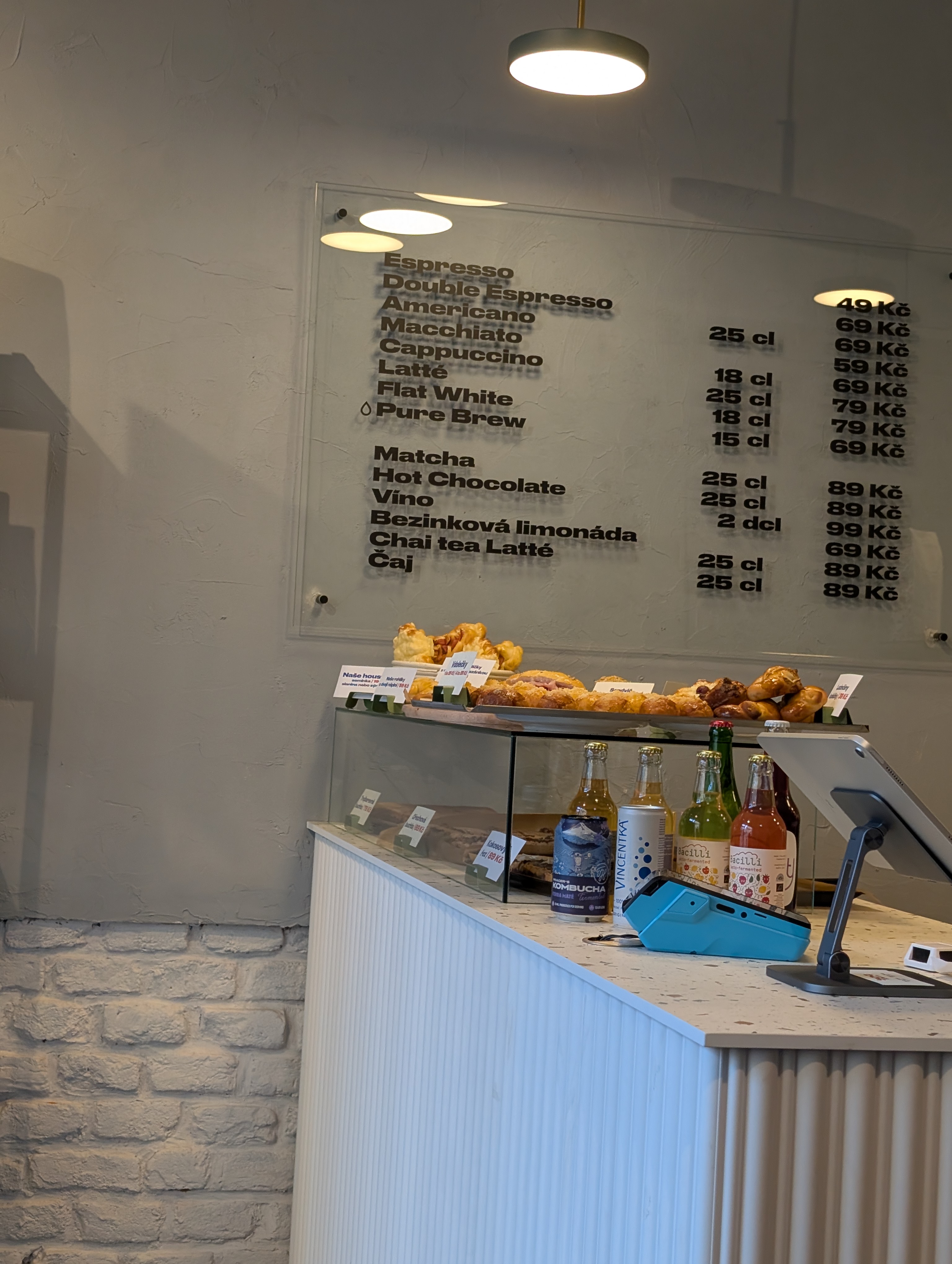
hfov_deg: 29.7
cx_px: 476
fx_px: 1792
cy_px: 632
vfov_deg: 38.9
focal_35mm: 49
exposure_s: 1/131
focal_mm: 6.9
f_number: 1.68
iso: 95
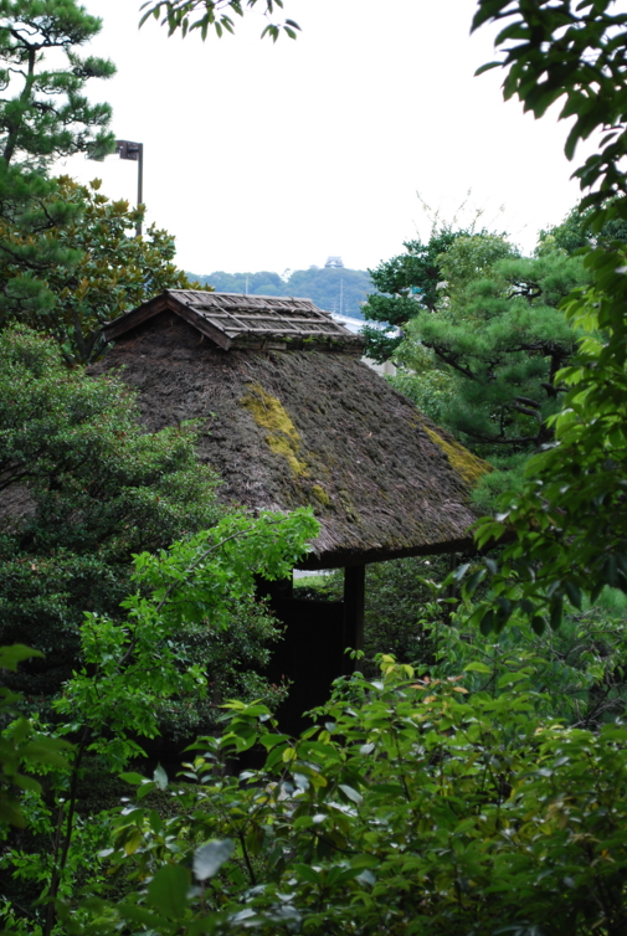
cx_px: 319
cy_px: 472
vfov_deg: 23.2
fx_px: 2279
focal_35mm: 88
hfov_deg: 15.7
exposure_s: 1/50
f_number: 5.6
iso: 200
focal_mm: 55
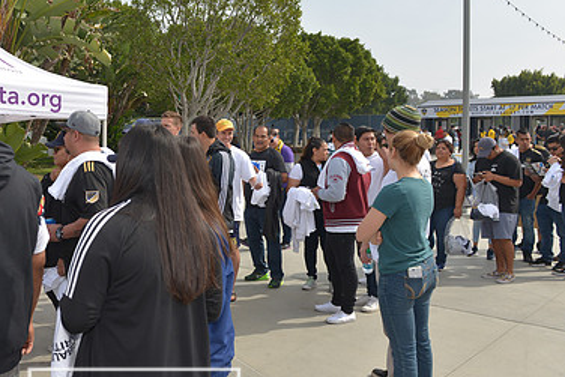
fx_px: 581
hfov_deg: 49.6
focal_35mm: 37
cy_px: 163
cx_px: 134
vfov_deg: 35.9
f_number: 5.6
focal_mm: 24
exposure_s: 1/1000
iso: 200
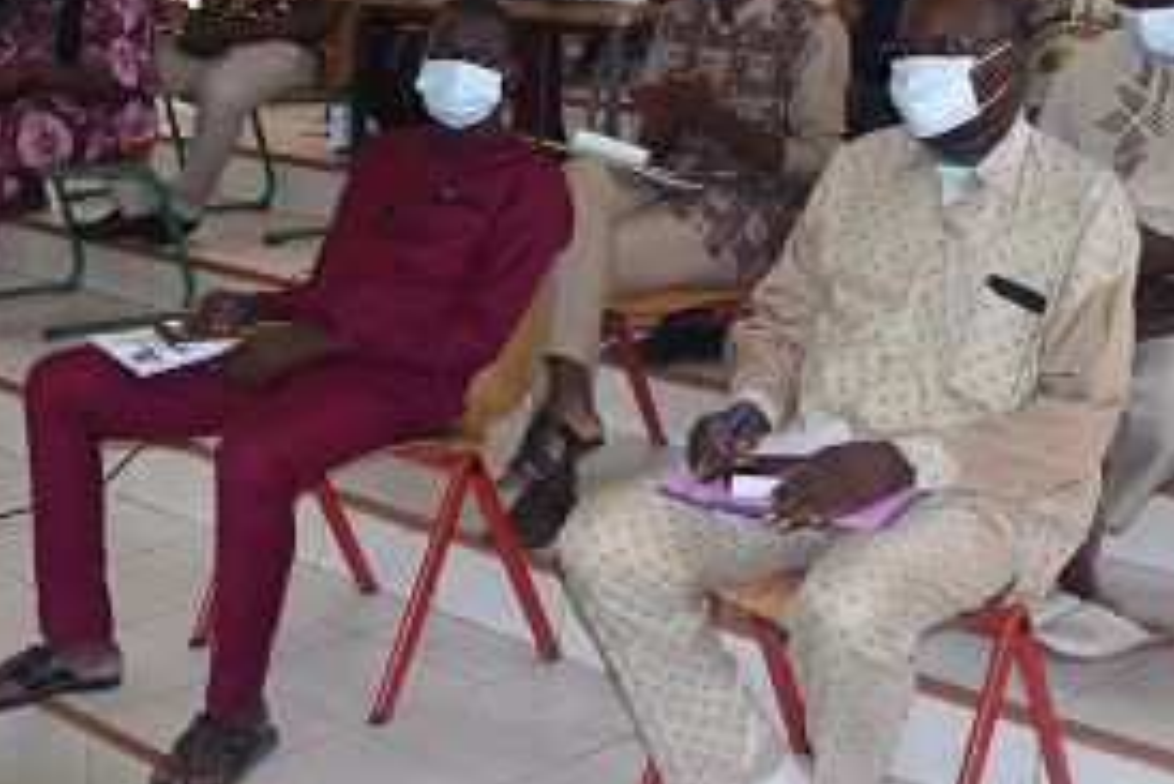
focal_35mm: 63
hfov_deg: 31.6
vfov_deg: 21.2
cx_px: 368
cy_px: 96
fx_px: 2053
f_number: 5.6
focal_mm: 23
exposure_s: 1/125
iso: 720
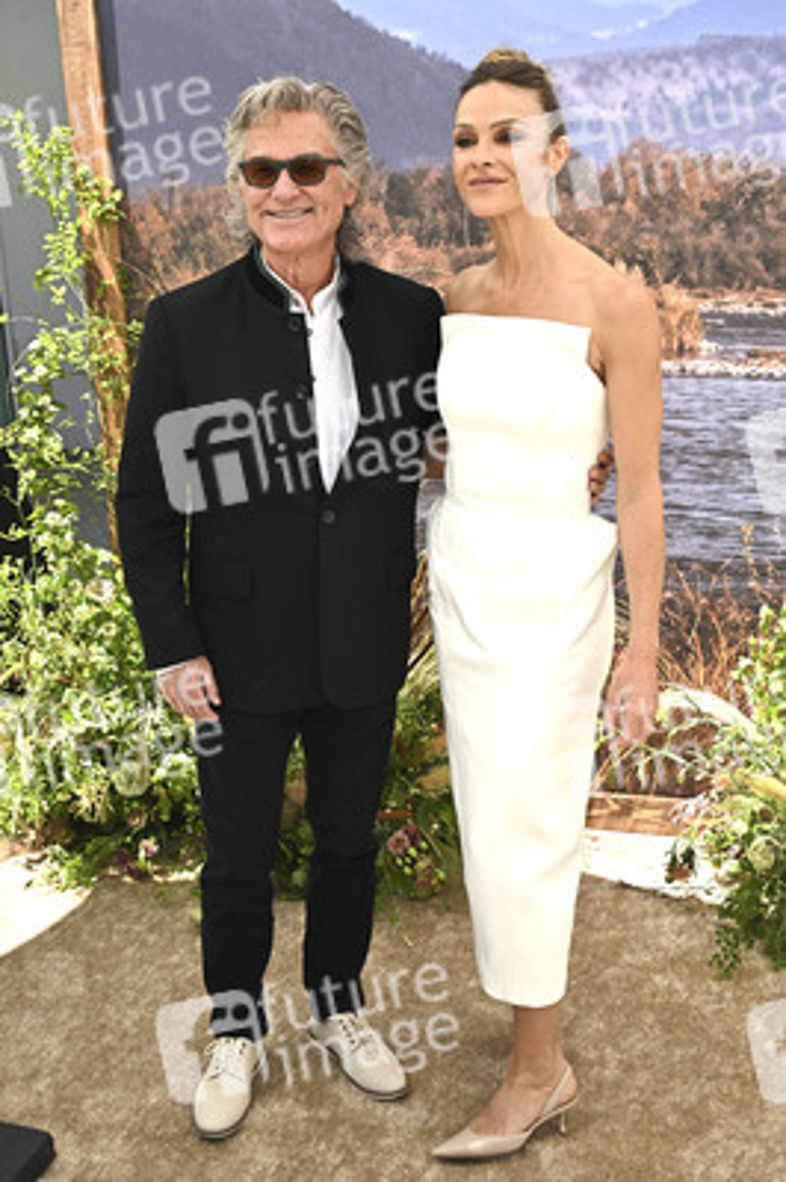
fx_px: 1148
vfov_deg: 54.5
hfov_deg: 37.8
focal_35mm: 35
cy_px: 591
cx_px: 393
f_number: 8
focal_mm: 35
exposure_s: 1/320
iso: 250
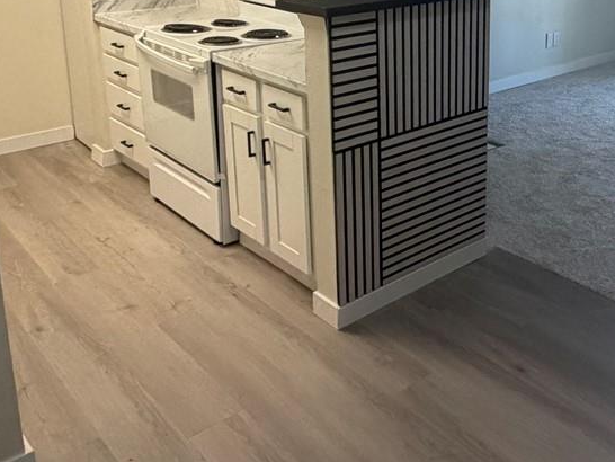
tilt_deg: -13.5
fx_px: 729
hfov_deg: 44.5
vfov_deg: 33.7
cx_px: 445
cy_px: 66
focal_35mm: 41
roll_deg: -0.8
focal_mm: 2.22
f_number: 2.2
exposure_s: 1/120
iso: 320
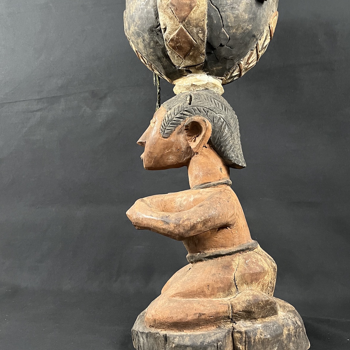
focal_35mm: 35
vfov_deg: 46.8
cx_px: 193
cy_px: 130
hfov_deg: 47.1
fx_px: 400
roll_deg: +1.5
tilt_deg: +9.4
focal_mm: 5.1
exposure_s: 1/40
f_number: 1.6
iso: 640
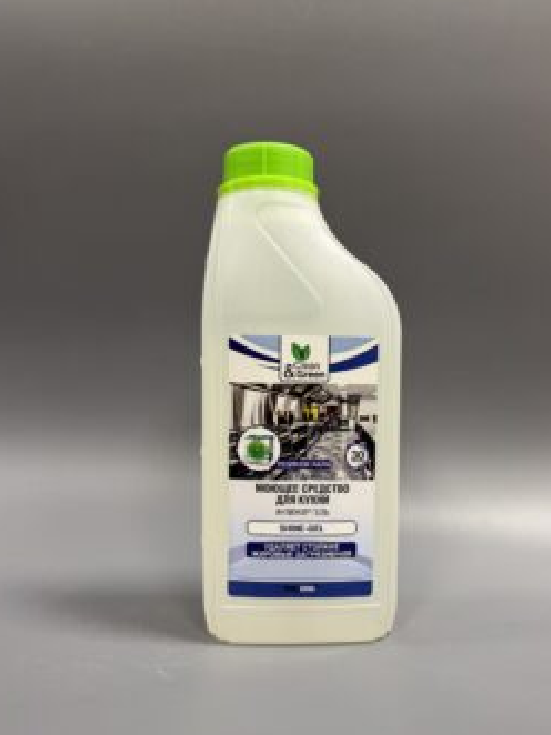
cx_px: 304
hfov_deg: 48.1
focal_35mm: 29
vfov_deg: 61.4
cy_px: 424
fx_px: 616
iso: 125
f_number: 1.78
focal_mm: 6.76
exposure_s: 1/50
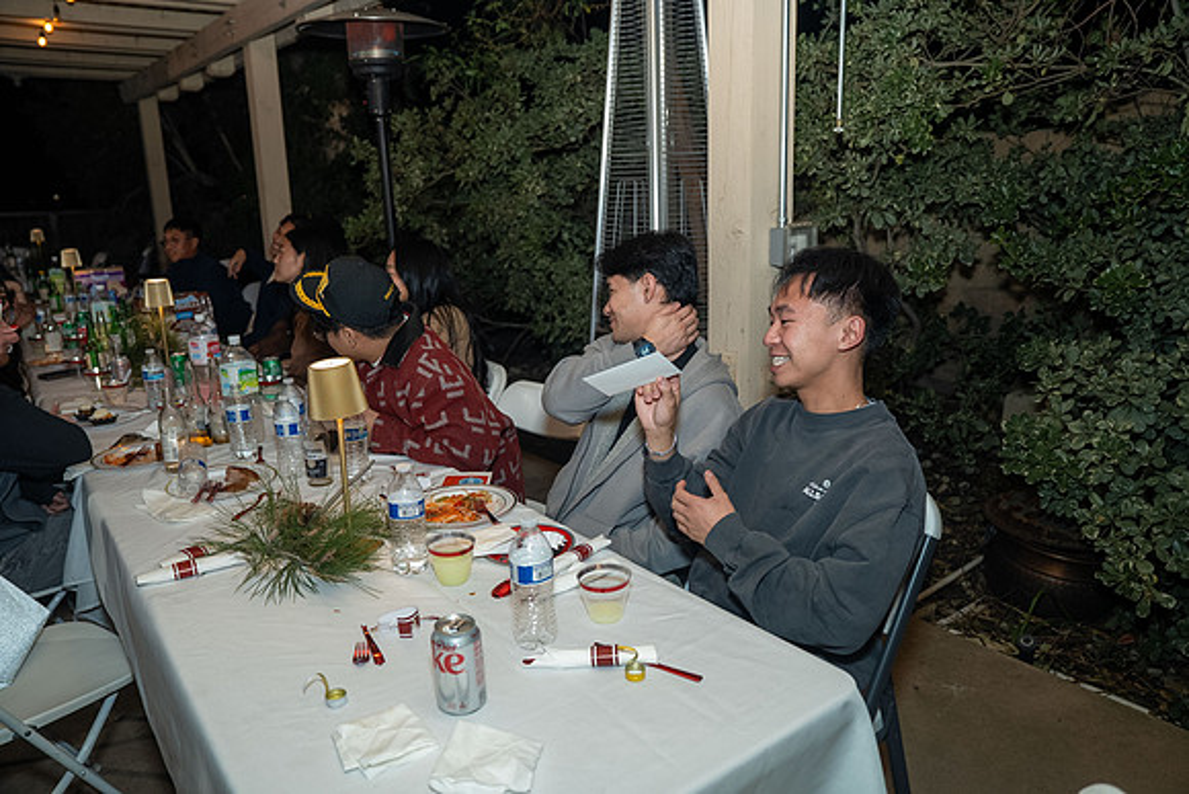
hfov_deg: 71.5
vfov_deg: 51.3
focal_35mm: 25
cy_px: 397
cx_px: 594
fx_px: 826
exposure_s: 1/160
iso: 1250
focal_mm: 25
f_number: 2.8
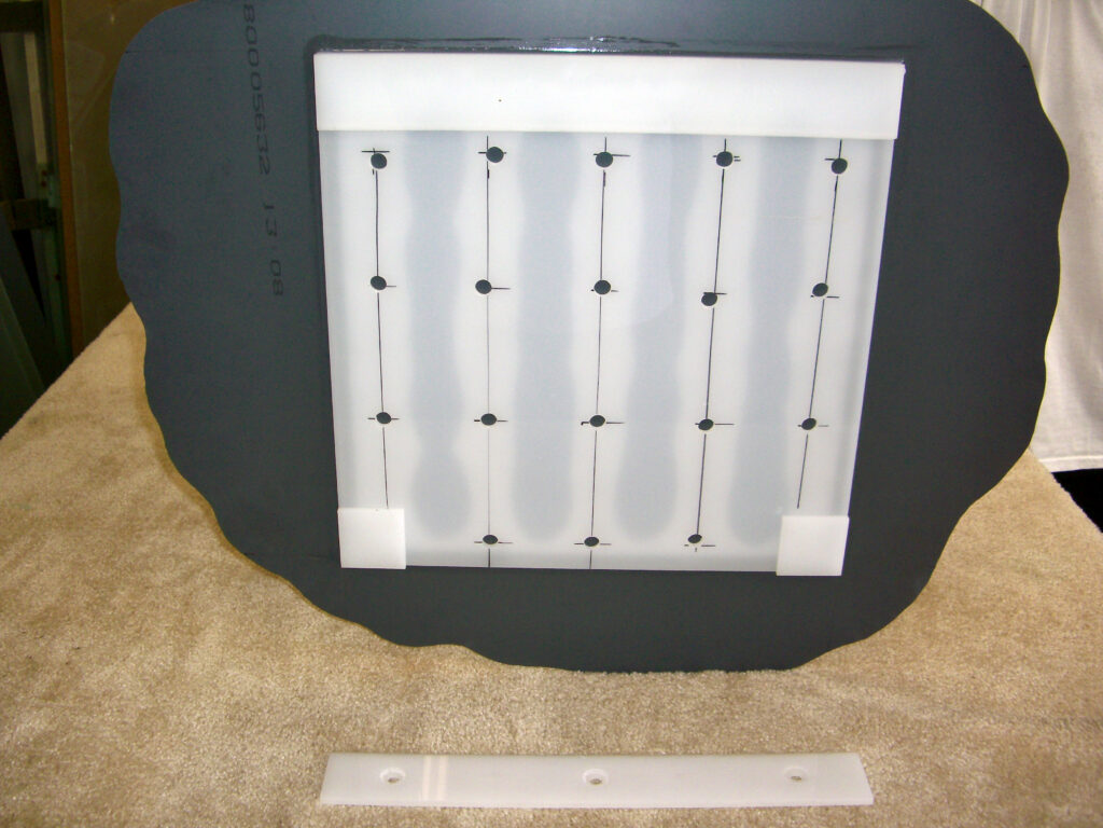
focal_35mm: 38
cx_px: 552
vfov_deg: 37.7
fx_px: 1211
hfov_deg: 49.0
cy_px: 414
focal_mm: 7.9
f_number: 2.8
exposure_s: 1/60
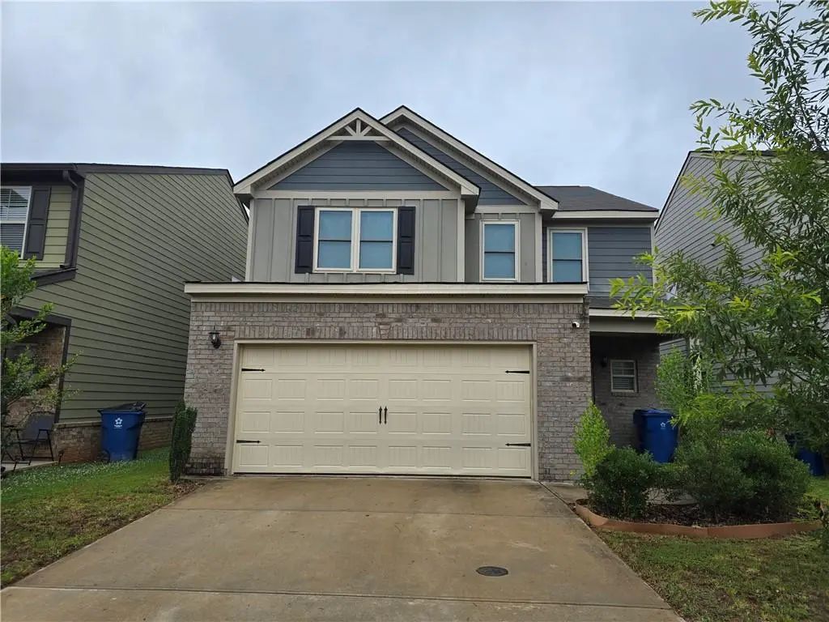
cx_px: 414
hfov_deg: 73.9
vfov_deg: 58.9
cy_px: 311
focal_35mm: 23
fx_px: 551
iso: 12
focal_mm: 6.3
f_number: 1.7
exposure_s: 1/440
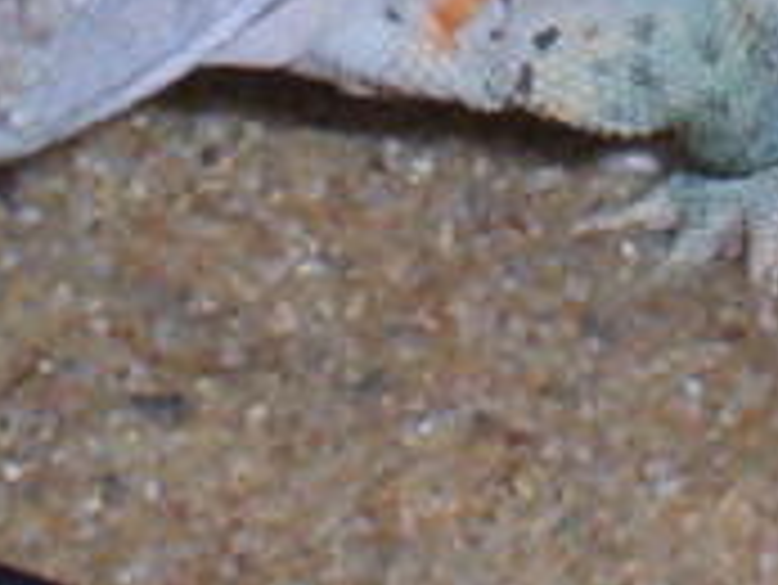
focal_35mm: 501
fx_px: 11268
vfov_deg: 3.0
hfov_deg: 3.9
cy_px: -464
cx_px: 814
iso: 140
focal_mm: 16.61
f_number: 4.72
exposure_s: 1/90
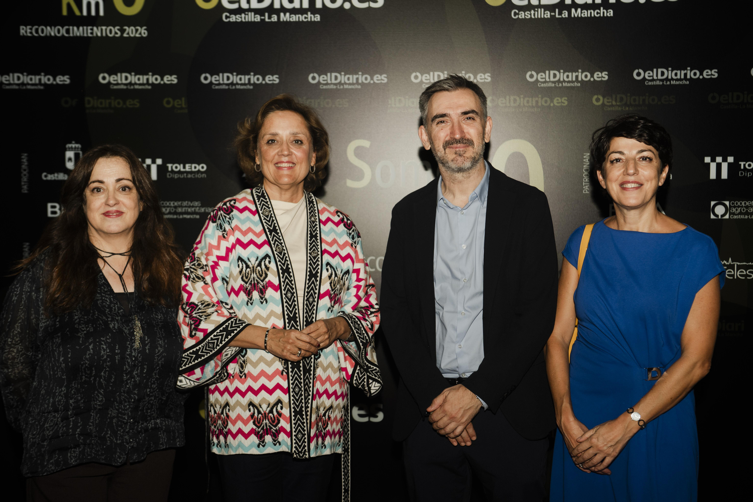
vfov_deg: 29.2
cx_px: 376
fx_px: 964
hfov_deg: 42.6
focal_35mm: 46
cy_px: 251
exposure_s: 1/160
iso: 800
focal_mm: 45
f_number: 4
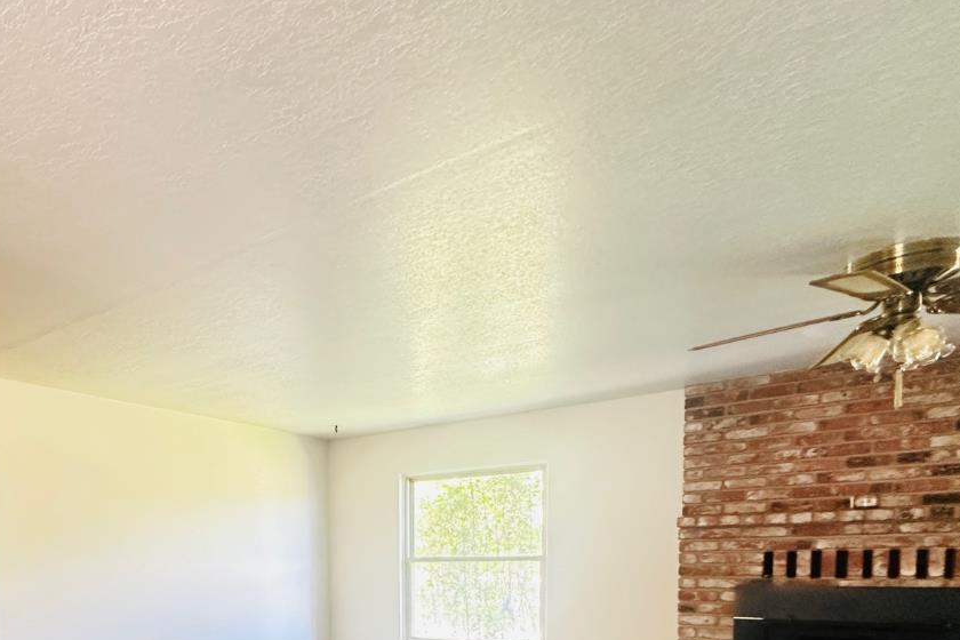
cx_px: 207
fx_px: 693
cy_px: 603
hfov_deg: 64.0
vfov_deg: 44.1
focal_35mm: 26
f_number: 2.2
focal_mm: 2.22
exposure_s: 1/60
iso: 500
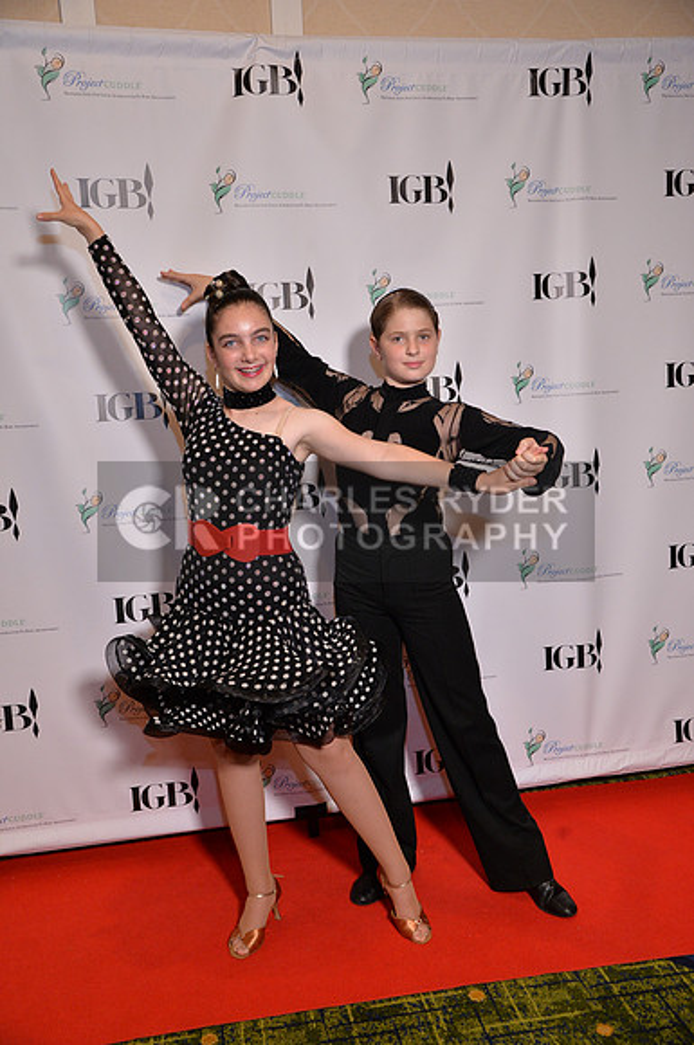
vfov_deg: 55.9
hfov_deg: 38.8
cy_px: 522
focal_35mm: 34
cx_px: 347
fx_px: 986
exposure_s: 1/250
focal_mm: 34
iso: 1600
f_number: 5
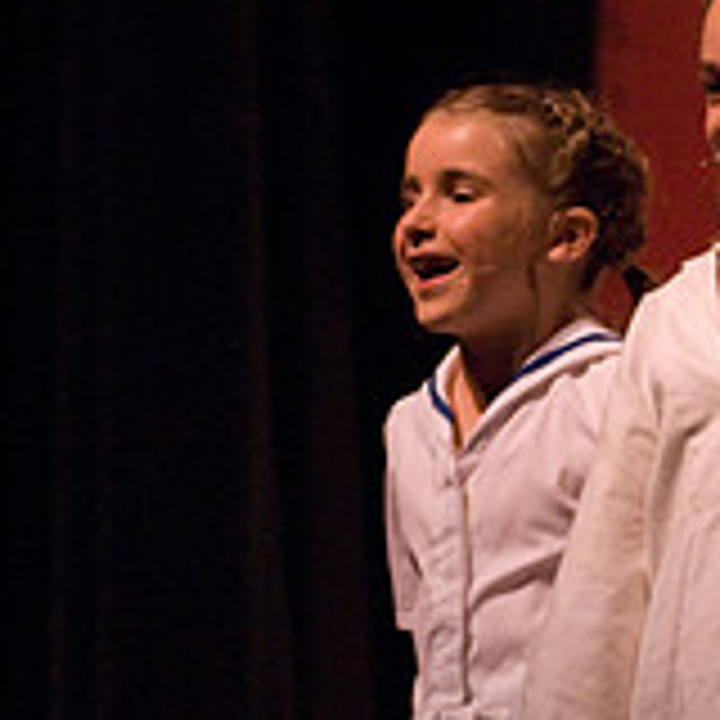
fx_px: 8005
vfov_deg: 5.1
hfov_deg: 5.1
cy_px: 670
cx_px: 614
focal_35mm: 340
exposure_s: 1/200
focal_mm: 95
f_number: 2.8
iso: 1600
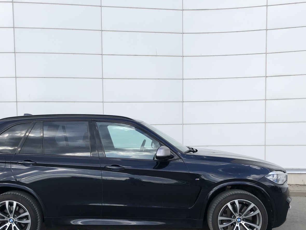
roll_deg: +1.5
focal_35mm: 38
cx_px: 120
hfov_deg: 48.6
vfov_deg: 37.3
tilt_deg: -4.6
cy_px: 156
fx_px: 336
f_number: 1.8
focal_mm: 4
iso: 20
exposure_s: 1/674
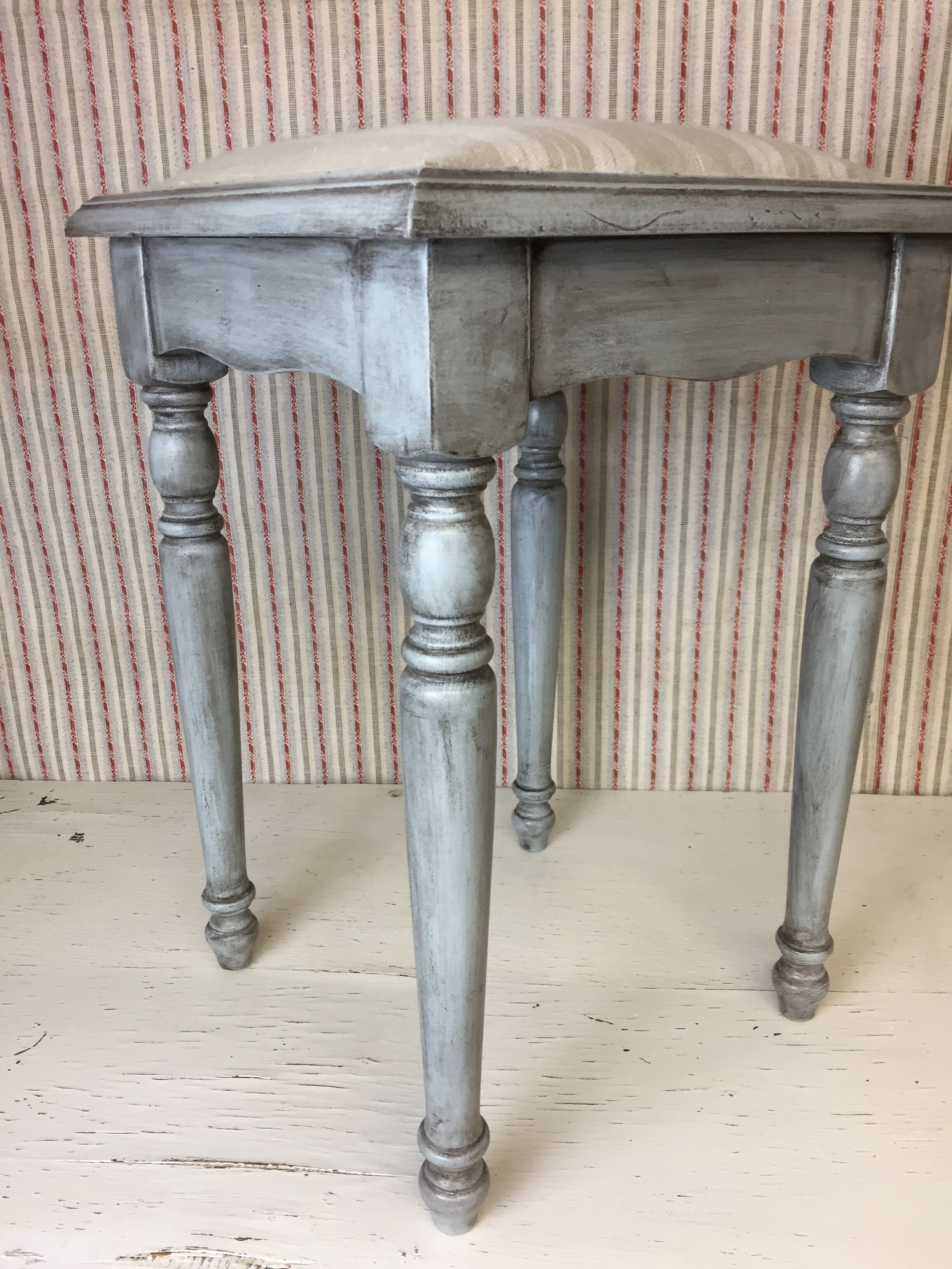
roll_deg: +2.9
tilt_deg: -18.6
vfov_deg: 61.7
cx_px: 476
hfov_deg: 48.2
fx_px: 1063
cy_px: 634
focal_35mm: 29
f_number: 2.2
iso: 32
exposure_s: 1/33
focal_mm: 4.15
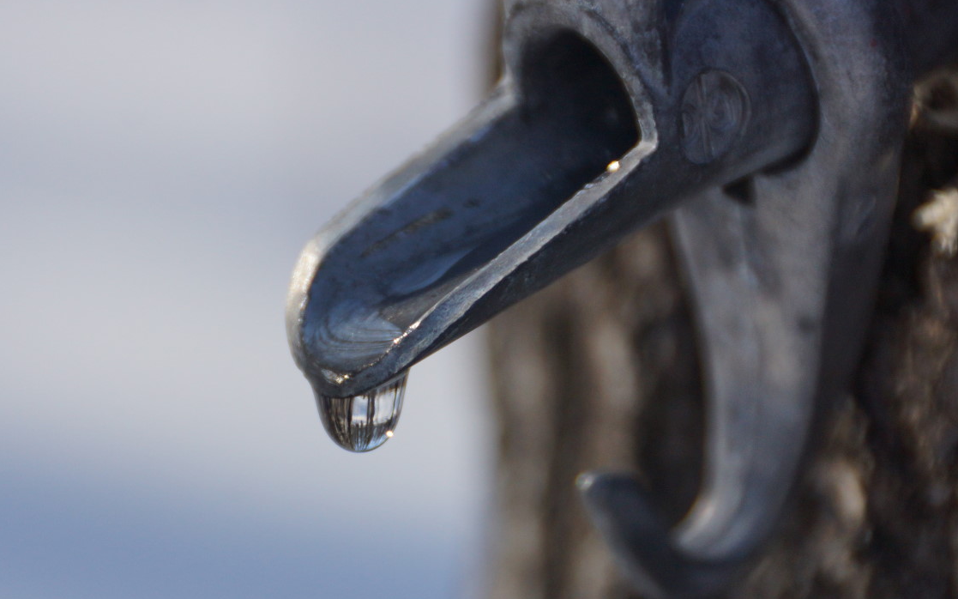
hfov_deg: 5.5
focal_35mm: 383
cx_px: 479
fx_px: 9999
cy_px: 310
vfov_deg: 3.4
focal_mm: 250
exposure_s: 1/400
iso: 500
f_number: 6.3
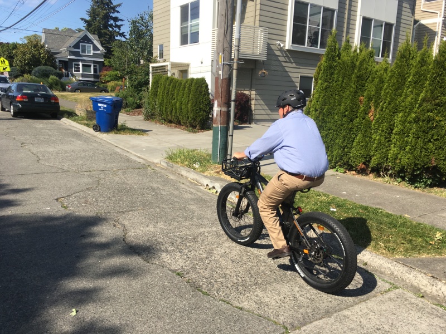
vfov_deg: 48.2
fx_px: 374
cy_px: 167
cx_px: 223
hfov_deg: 61.7
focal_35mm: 29
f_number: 2.2
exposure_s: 1/1282
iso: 25
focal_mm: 4.15
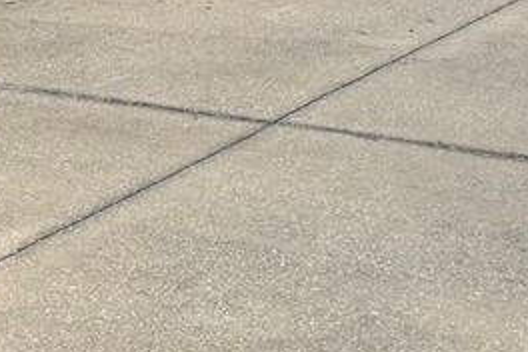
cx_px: -346
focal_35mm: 151
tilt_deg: -8.5
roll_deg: -1.1
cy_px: -4
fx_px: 2214
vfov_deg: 9.0
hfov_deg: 12.7
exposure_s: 1/1637
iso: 80
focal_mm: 6.76
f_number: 1.78
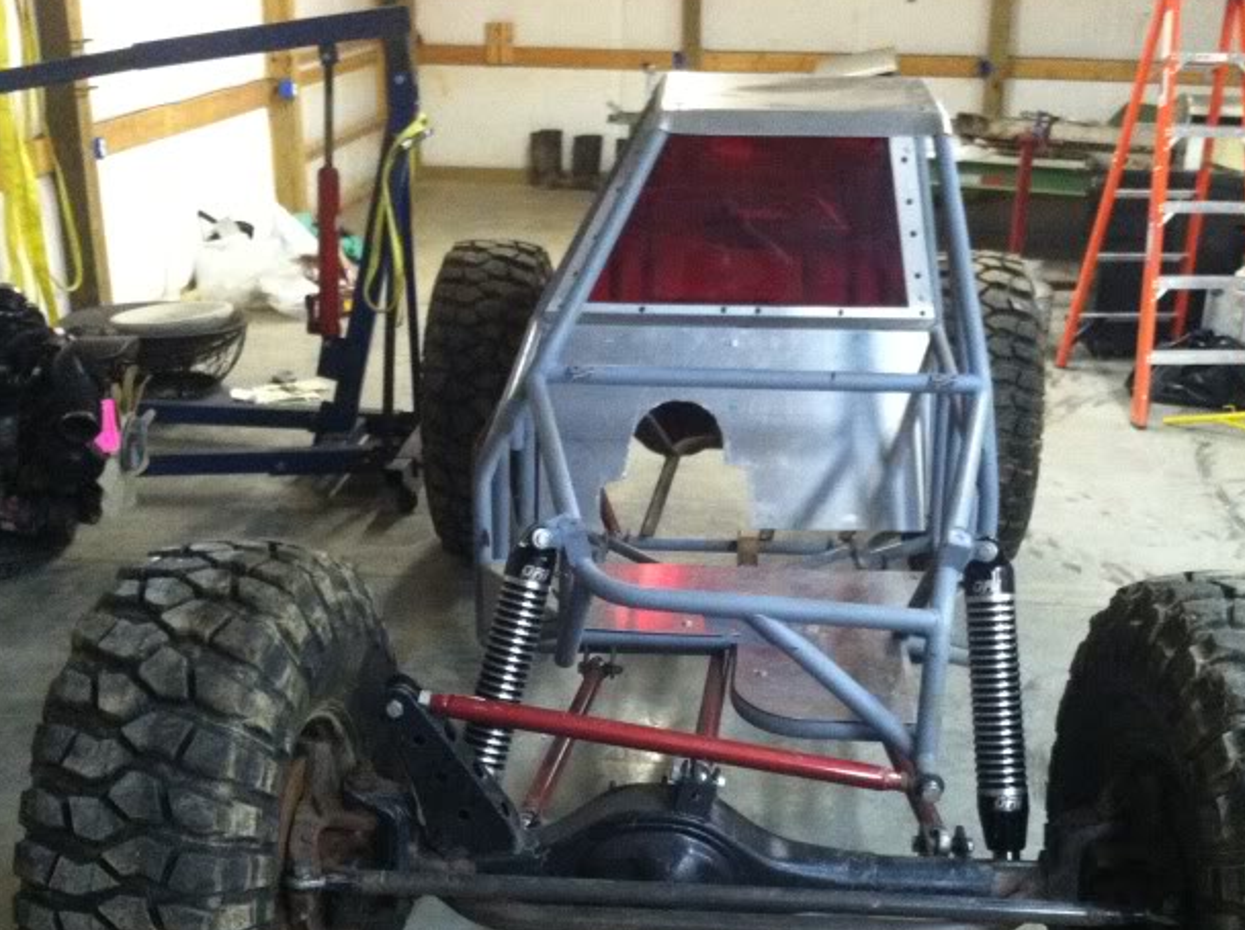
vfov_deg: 31.3
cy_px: 585
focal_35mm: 46
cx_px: 671
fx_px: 1652
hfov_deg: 41.3
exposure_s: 1/15
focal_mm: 3.9
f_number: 2.8
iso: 640
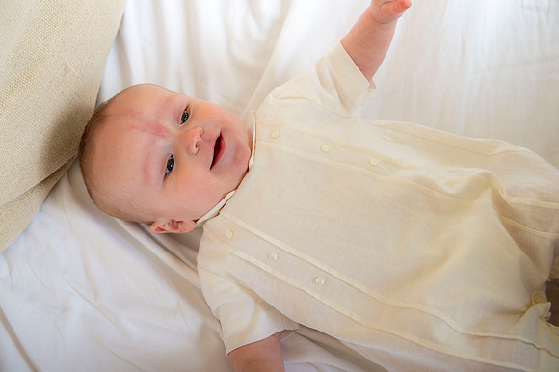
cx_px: 280
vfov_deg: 21.9
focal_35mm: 62
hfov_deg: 32.4
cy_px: 186
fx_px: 962
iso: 250
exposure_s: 1/200
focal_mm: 62
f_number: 4.5
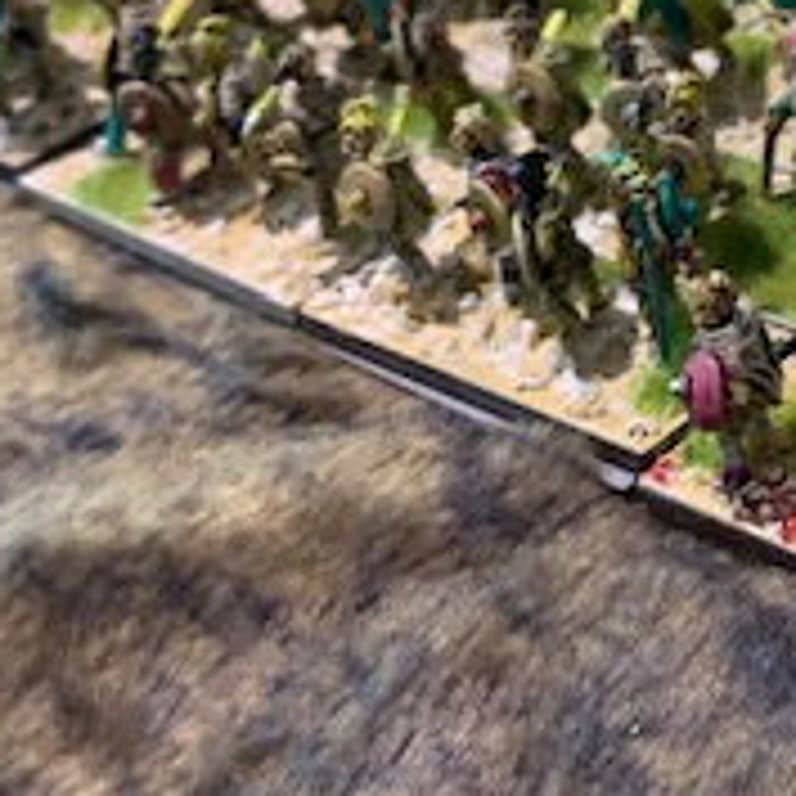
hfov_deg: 19.8
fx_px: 2159
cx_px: 913
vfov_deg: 20.8
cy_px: 297
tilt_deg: -35.5
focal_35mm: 83
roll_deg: +0.3
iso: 320
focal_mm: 4.25
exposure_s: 1/50
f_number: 1.8
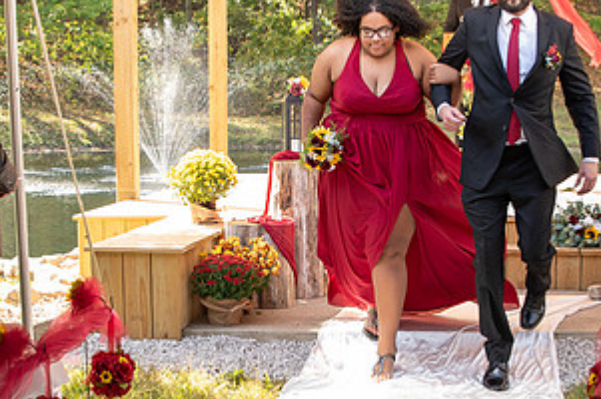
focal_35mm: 86
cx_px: 303
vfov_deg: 15.8
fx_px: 1434
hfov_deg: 23.7
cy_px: 249
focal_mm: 24
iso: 250
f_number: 3.2
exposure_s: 1/160
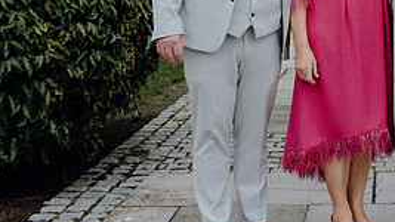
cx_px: 402
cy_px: -21
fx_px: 953
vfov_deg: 13.0
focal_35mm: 91
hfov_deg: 22.5
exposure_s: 1/200
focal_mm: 40
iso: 5000
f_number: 5
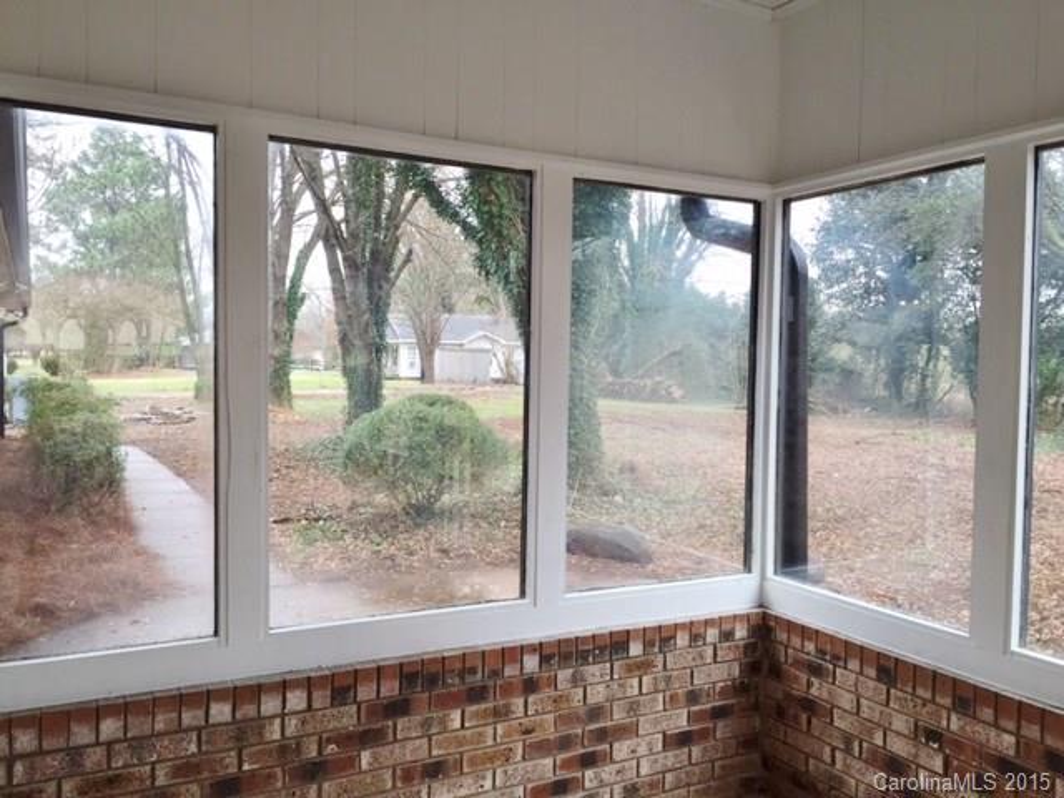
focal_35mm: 29
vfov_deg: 48.2
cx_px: 532
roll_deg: -0.8
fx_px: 891
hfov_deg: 61.7
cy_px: 399
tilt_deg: -1.7
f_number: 2.2
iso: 40
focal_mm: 4.15
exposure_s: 1/60
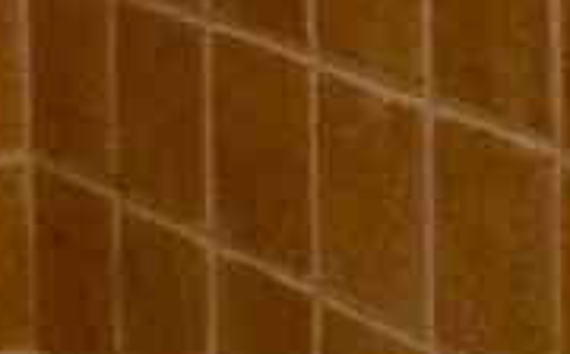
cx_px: 3
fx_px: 3817
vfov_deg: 5.2
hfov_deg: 8.5
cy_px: -370
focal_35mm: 246
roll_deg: +0.4
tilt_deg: -6.4
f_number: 2.2
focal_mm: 4.15
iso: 320
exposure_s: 1/30
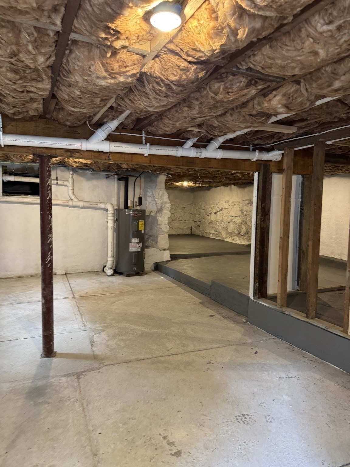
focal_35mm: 24
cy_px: 234
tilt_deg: -2.0
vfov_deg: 71.6
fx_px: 324
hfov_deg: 56.8
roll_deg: +0.2
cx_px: 175
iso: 500
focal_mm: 6.76
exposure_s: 1/60
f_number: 1.78
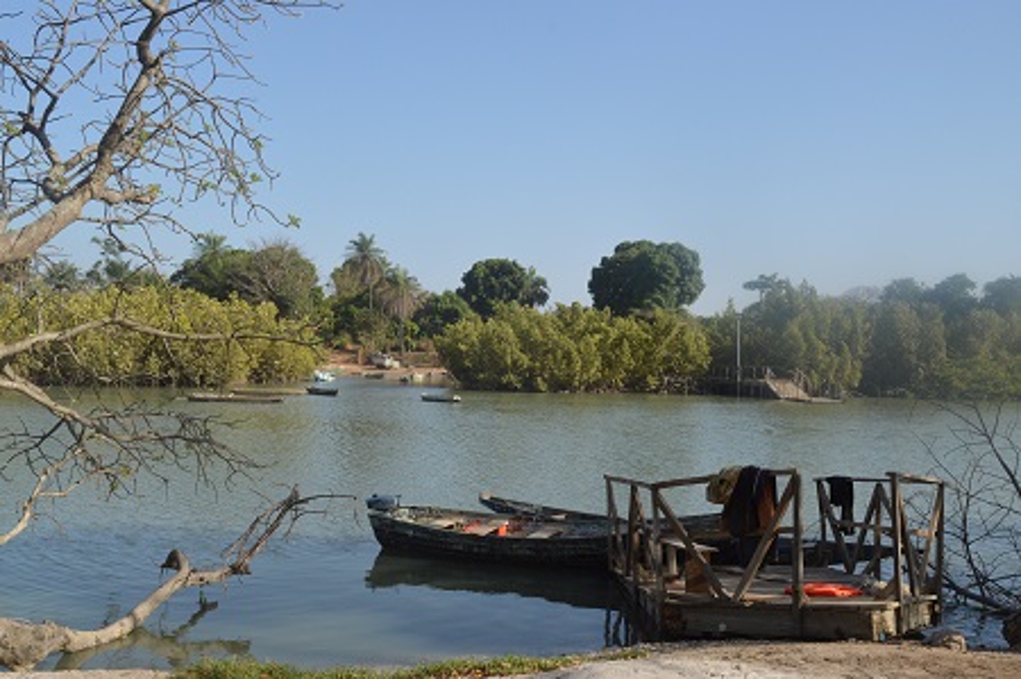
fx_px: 1105
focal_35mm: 39
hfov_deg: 49.6
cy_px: 340
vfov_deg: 34.1
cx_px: 510
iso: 800
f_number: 14
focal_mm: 26
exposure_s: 1/640
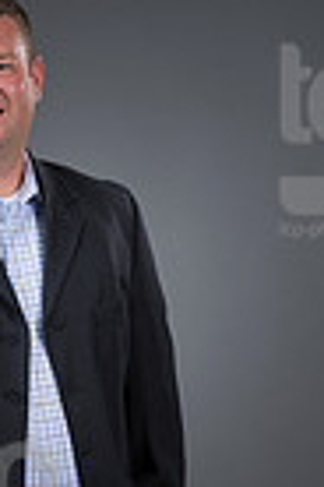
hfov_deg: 5.1
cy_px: 519
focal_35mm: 268
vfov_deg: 7.6
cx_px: -25
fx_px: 3618
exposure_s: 1/250
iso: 160
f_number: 5.6
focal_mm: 82
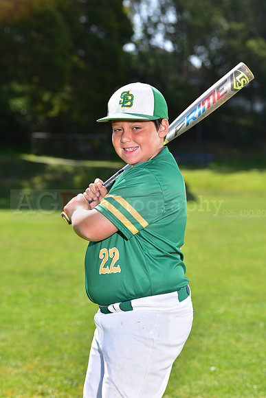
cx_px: 133
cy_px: 199
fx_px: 1329
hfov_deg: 11.4
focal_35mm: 120
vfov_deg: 17.1
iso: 100
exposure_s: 1/250
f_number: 5.6
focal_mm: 120
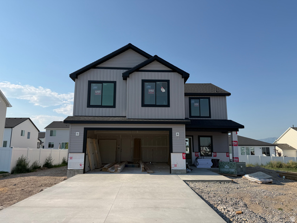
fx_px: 206
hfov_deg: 71.6
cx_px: 148
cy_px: 112
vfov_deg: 56.8
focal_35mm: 24
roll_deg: -0.2
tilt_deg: +9.8
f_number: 1.78
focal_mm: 6.76
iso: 80
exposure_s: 1/5319
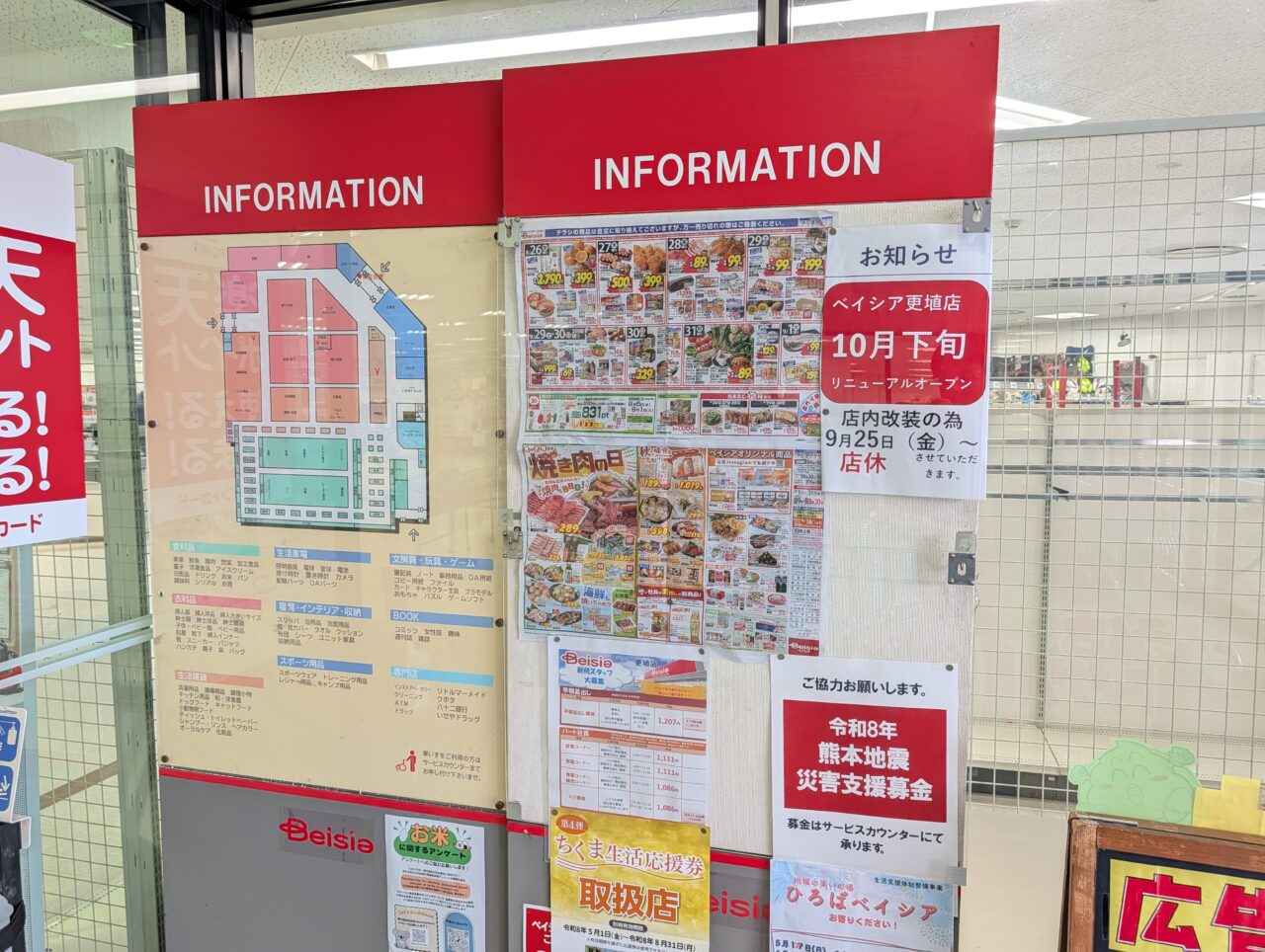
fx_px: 878
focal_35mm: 24
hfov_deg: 71.5
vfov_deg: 56.9
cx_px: 632
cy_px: 476
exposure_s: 1/60
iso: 25
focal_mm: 6.9
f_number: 1.68
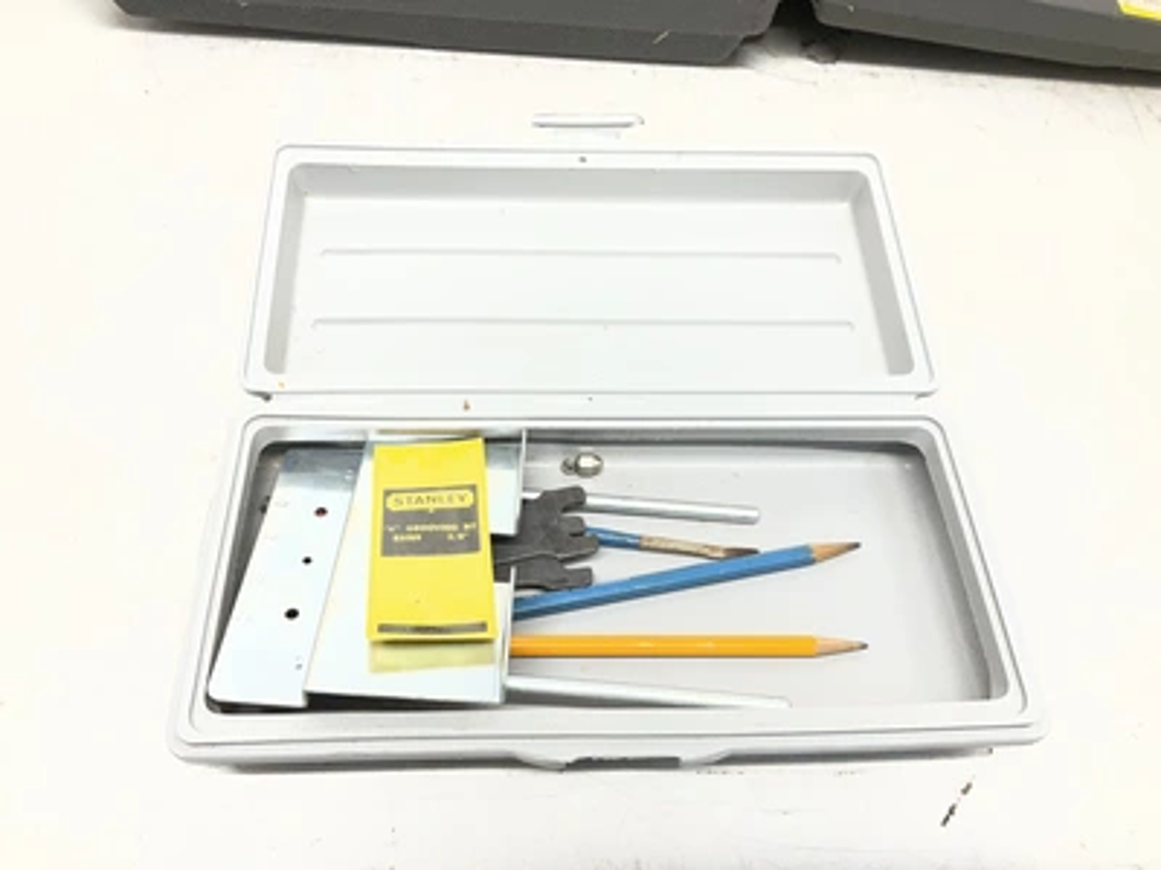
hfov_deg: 61.7
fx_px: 973
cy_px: 435
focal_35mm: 29
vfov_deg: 48.2
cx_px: 580
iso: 40
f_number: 1.8
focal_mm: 3
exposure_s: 1/120
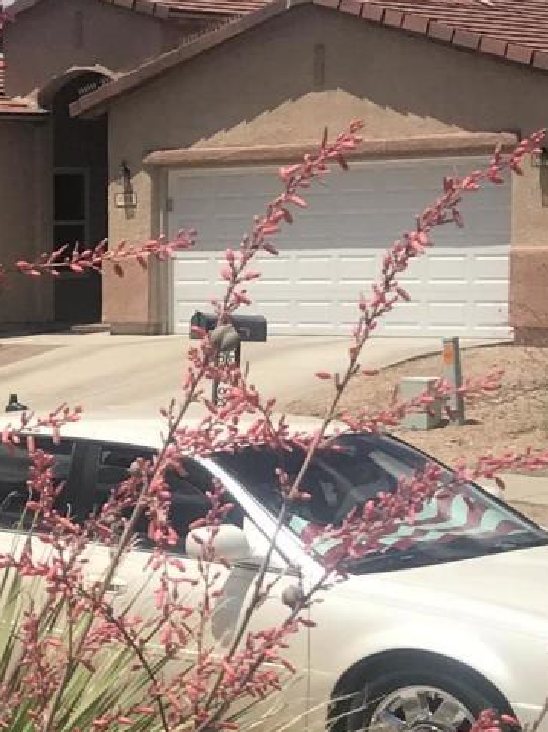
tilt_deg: -2.7
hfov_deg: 11.7
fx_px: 2471
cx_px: -423
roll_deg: +1.4
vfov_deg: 16.8
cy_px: 446
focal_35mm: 117
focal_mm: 3.99
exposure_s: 1/3831
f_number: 1.8
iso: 20
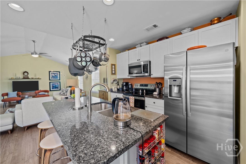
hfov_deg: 104.3
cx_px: 123
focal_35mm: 14
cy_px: 82
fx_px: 96
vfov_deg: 81.2
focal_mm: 14
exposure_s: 1/30
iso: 1600
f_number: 6.3
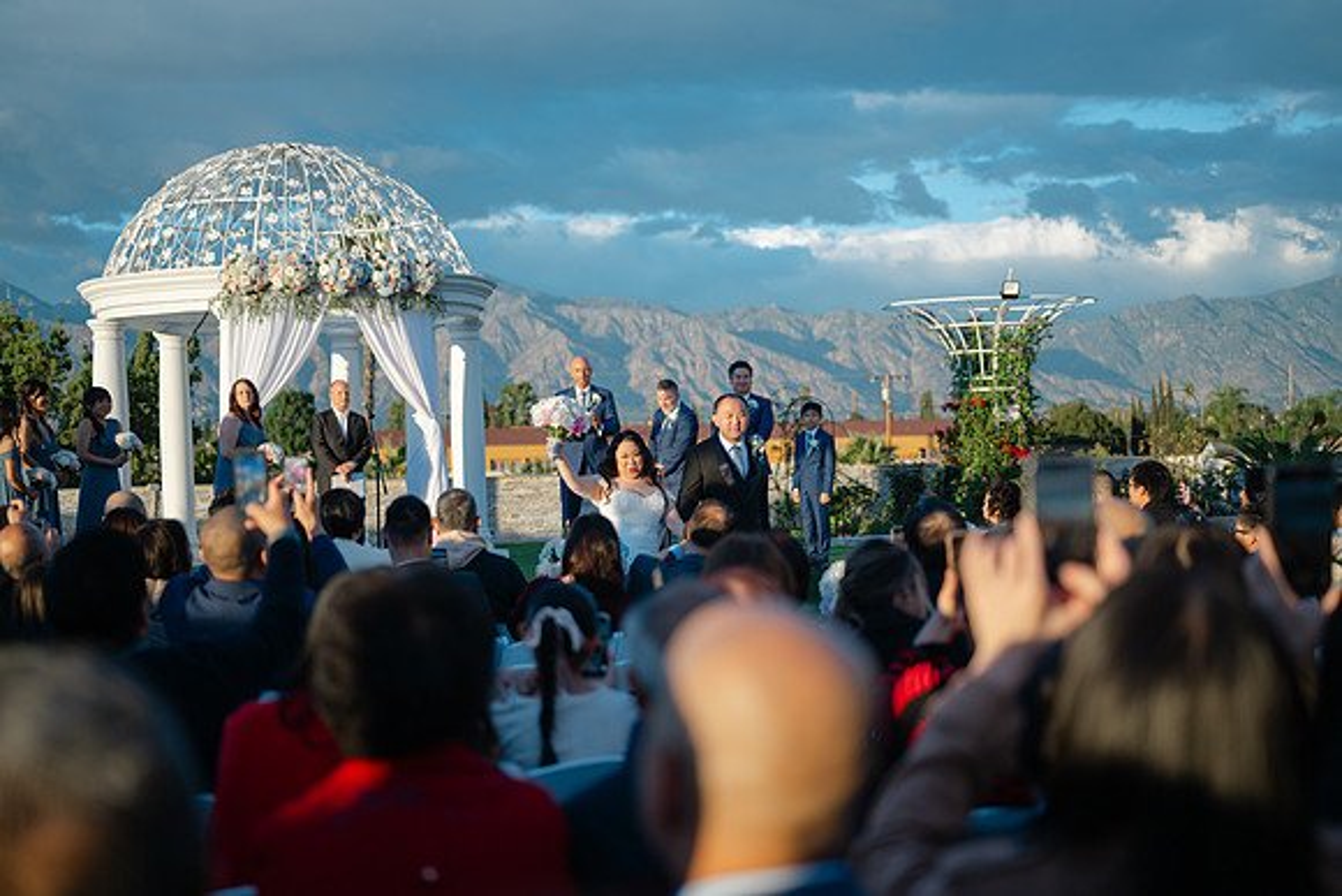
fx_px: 1864
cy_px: 448
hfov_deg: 39.6
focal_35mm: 50
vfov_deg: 27.0
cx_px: 671
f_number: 1.8
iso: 64
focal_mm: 50
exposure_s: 1/2000
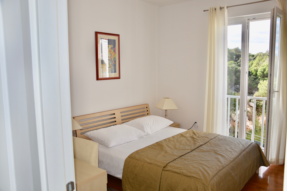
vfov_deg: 47.9
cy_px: 96
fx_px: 215
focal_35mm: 27
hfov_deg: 67.4
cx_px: 144
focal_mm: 18
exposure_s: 1/250
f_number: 4
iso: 100
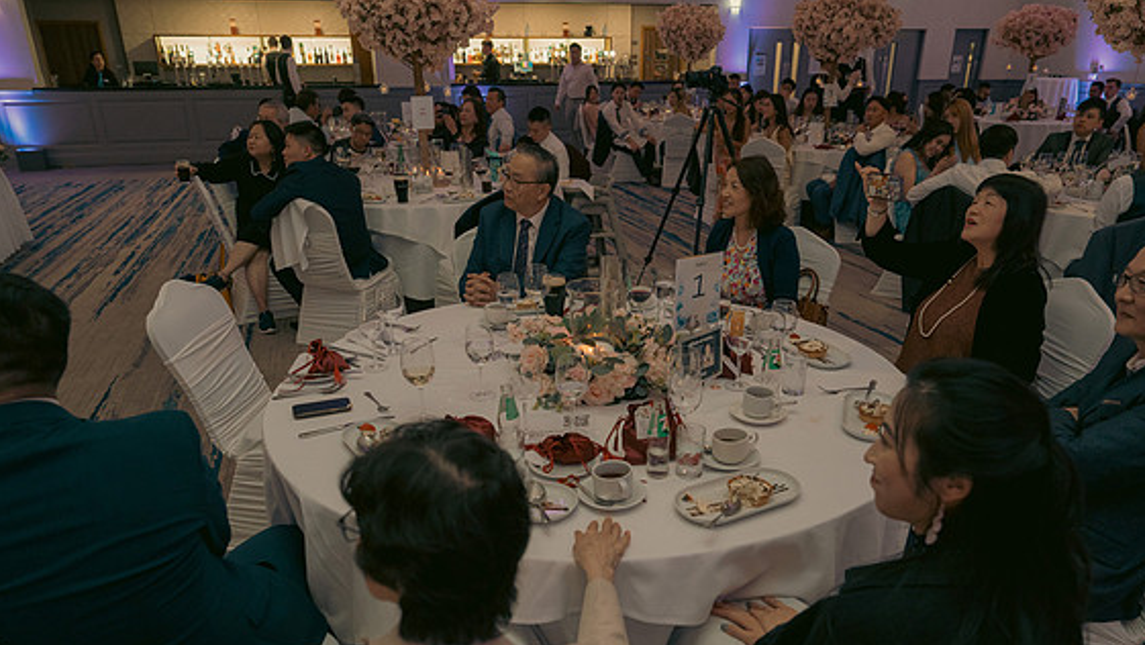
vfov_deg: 44.2
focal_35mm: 26
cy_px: 393
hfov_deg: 71.9
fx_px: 790
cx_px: 586
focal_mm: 24
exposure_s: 1/160
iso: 2500
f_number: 3.5
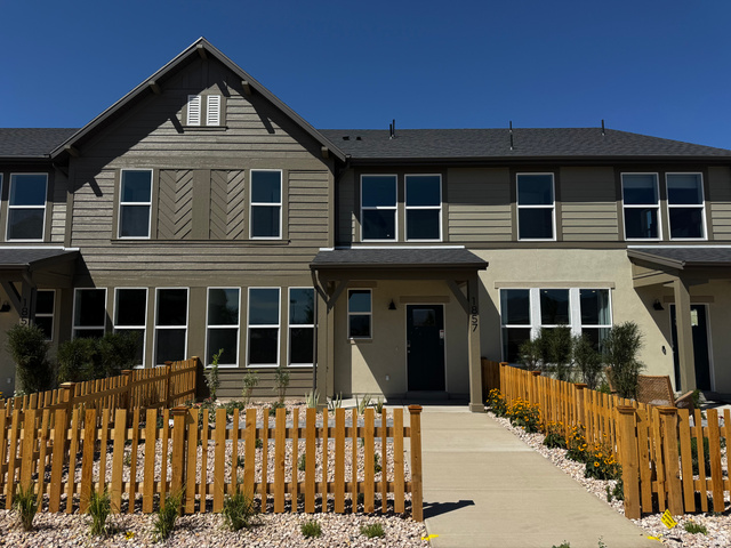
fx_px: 507
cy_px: 274
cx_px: 366
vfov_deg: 56.8
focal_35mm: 24
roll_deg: +0.0
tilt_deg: +6.0
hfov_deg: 71.6
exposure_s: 1/5814
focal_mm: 6.76
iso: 80
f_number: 1.78
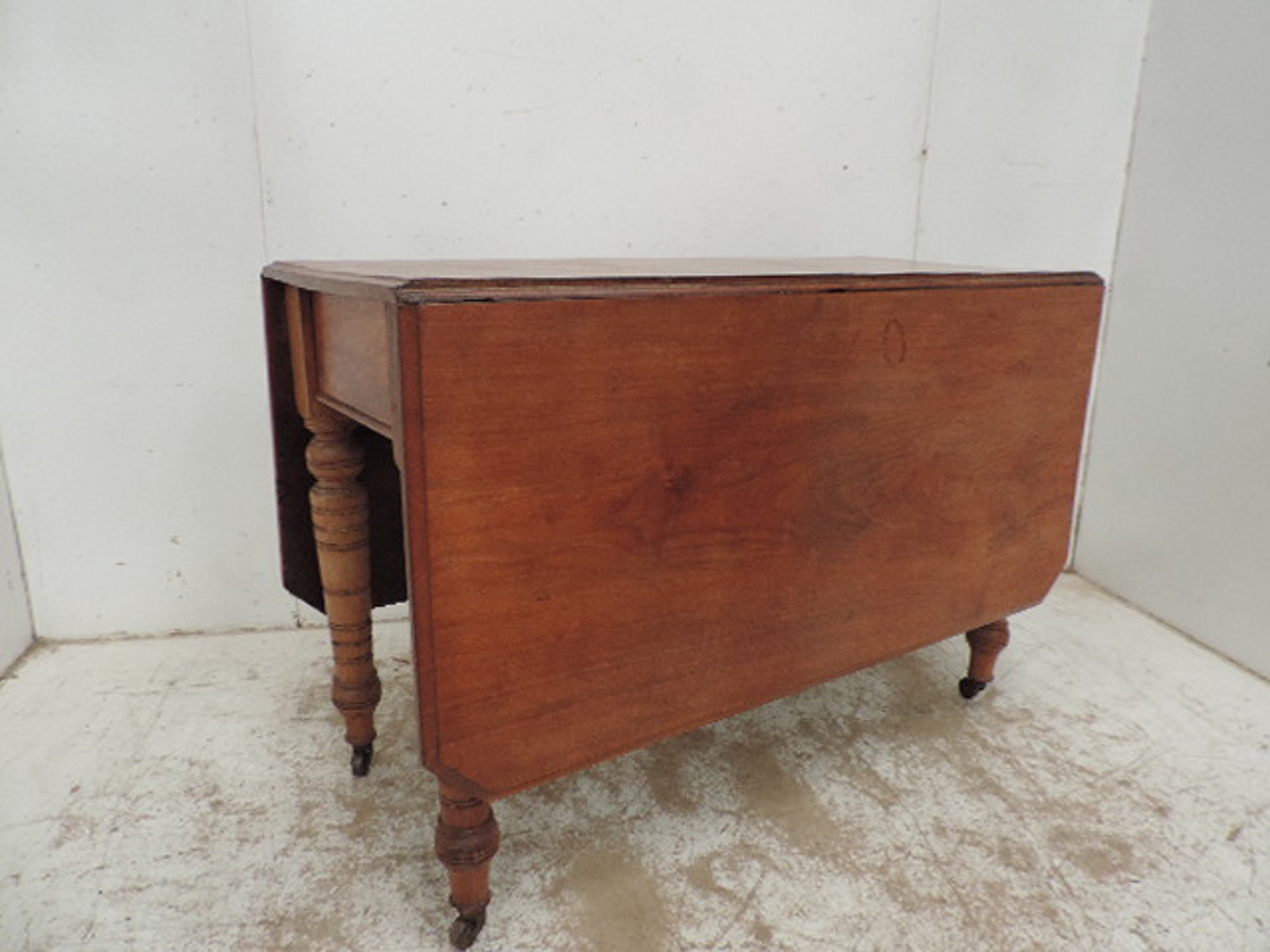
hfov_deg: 71.6
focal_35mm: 24
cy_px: 476
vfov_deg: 56.8
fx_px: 881
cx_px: 635
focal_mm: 4.3
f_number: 3
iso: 400
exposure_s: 1/13
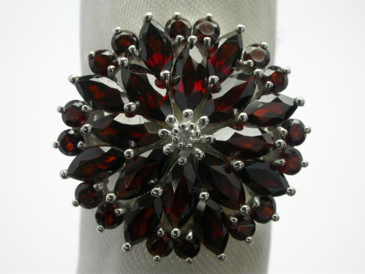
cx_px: 182
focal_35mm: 85
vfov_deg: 17.4
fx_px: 896
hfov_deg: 23.0
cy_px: 137
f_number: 7.4
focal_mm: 17.7
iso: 100
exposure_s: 1/15.1
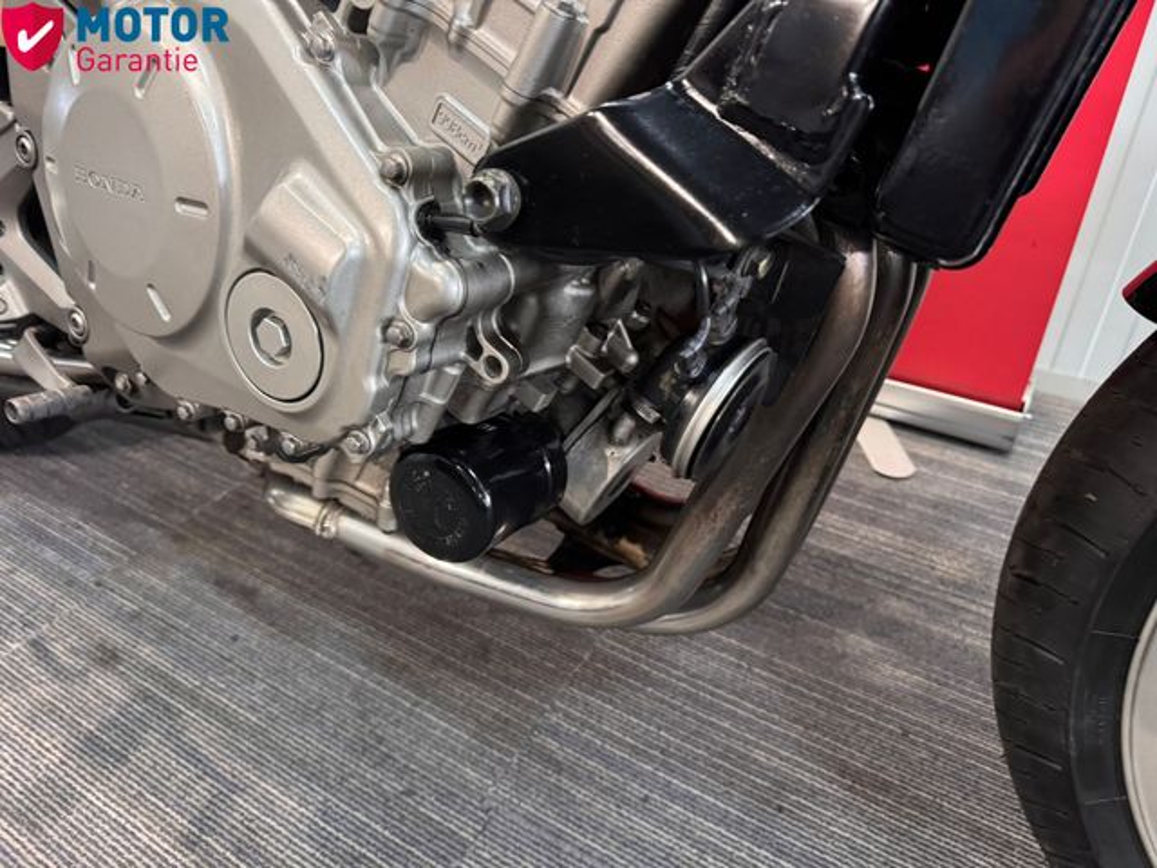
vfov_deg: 56.8
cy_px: 434
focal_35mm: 24
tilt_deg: -34.2
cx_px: 578
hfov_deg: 71.6
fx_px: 802
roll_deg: +1.2
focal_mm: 6.76
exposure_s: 1/33
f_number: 1.78
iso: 800
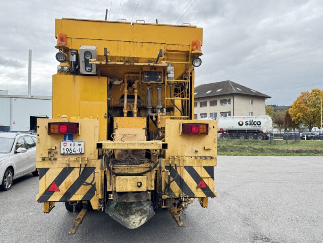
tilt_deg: +4.8
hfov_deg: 71.6
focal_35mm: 24
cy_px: 122
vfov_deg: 56.8
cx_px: 162
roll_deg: +0.6
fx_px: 224
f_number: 1.78
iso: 80
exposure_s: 1/430
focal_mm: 6.76
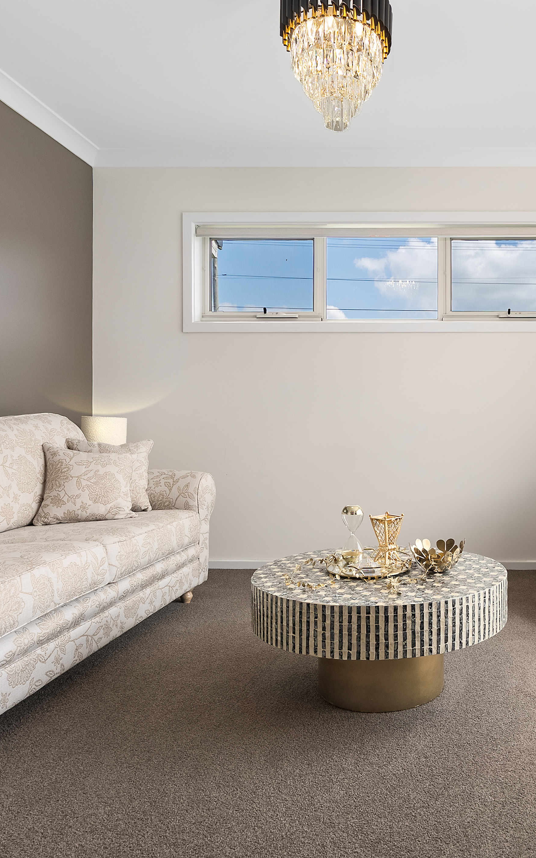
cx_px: 375
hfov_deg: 46.5
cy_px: 429
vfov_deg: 70.4
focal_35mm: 26
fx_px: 608
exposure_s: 1/30
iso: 200
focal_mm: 17
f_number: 8
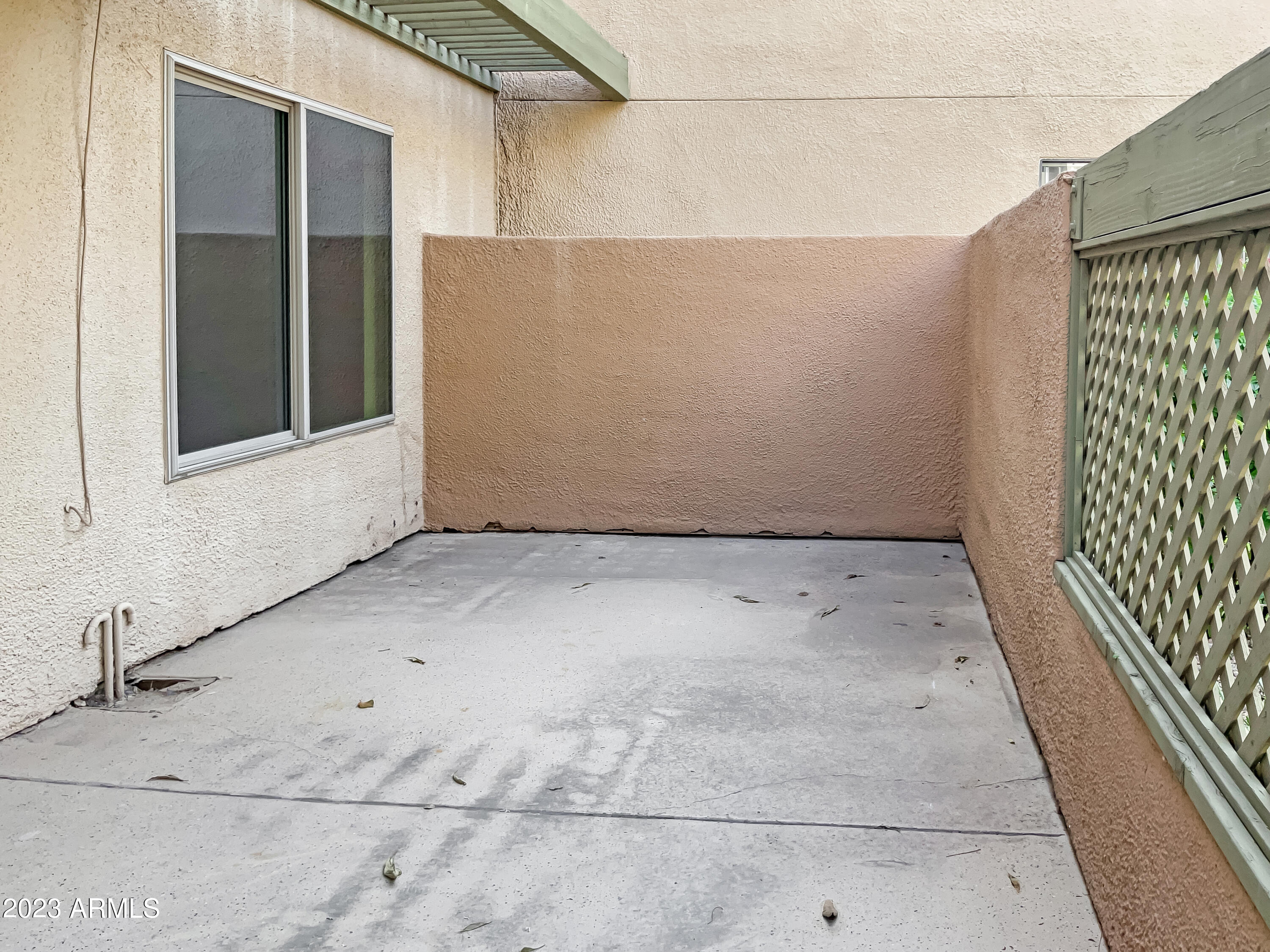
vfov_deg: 48.2
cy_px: 476
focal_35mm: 29
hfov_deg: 61.7
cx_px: 635
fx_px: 1064
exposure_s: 1/120
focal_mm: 3
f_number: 1.8
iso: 20
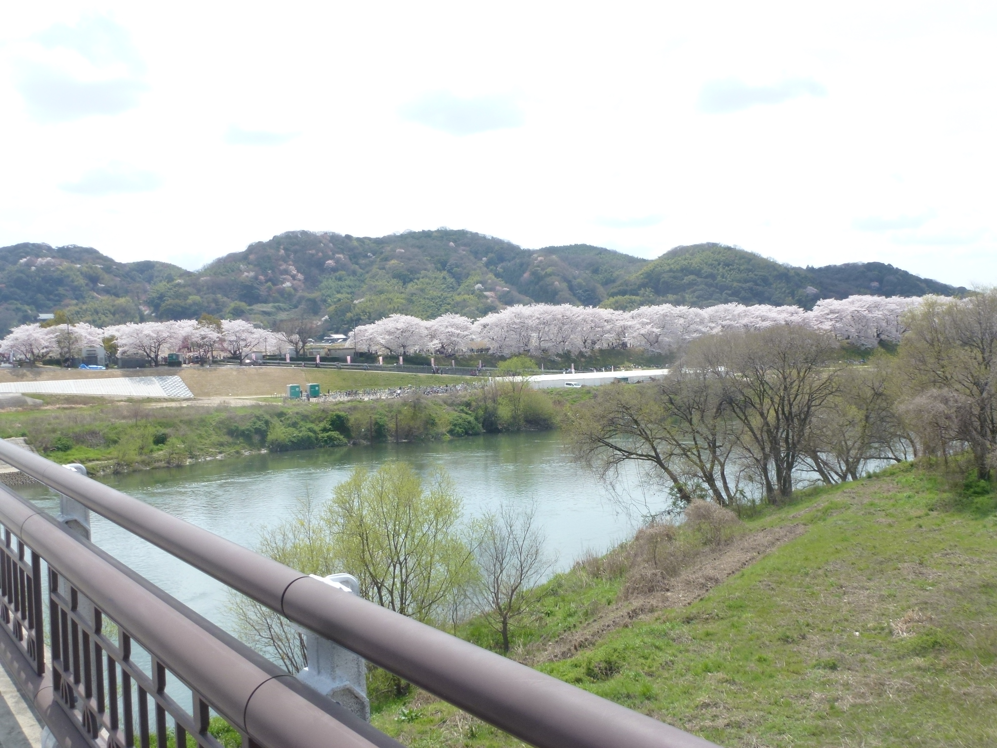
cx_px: 498
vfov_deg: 39.7
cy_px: 374
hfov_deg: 51.4
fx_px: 1037
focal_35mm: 36
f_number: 4
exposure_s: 1/500
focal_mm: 6.4
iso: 100
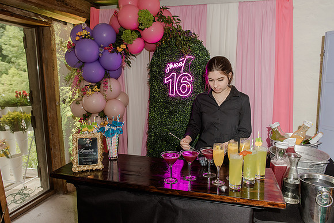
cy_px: 111
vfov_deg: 51.1
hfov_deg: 71.2
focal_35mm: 25
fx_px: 233
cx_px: 167
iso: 800
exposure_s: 1/125
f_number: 4.5
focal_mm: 24
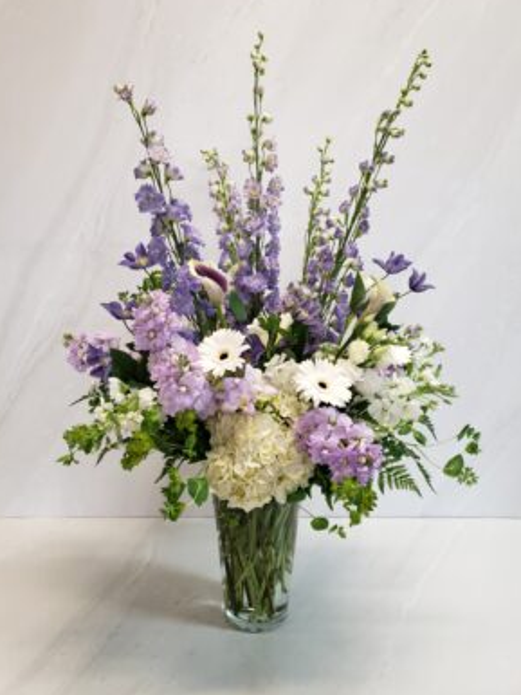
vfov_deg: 65.3
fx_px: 542
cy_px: 338
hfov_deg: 51.4
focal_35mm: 27
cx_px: 261
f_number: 1.5
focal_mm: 4.3
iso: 200
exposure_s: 1/50
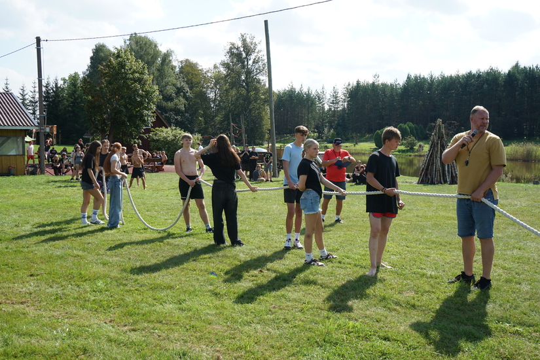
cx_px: 270
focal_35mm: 34
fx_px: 510
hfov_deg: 55.8
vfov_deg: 38.9
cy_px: 180
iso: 100
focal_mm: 34
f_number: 11
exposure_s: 1/100
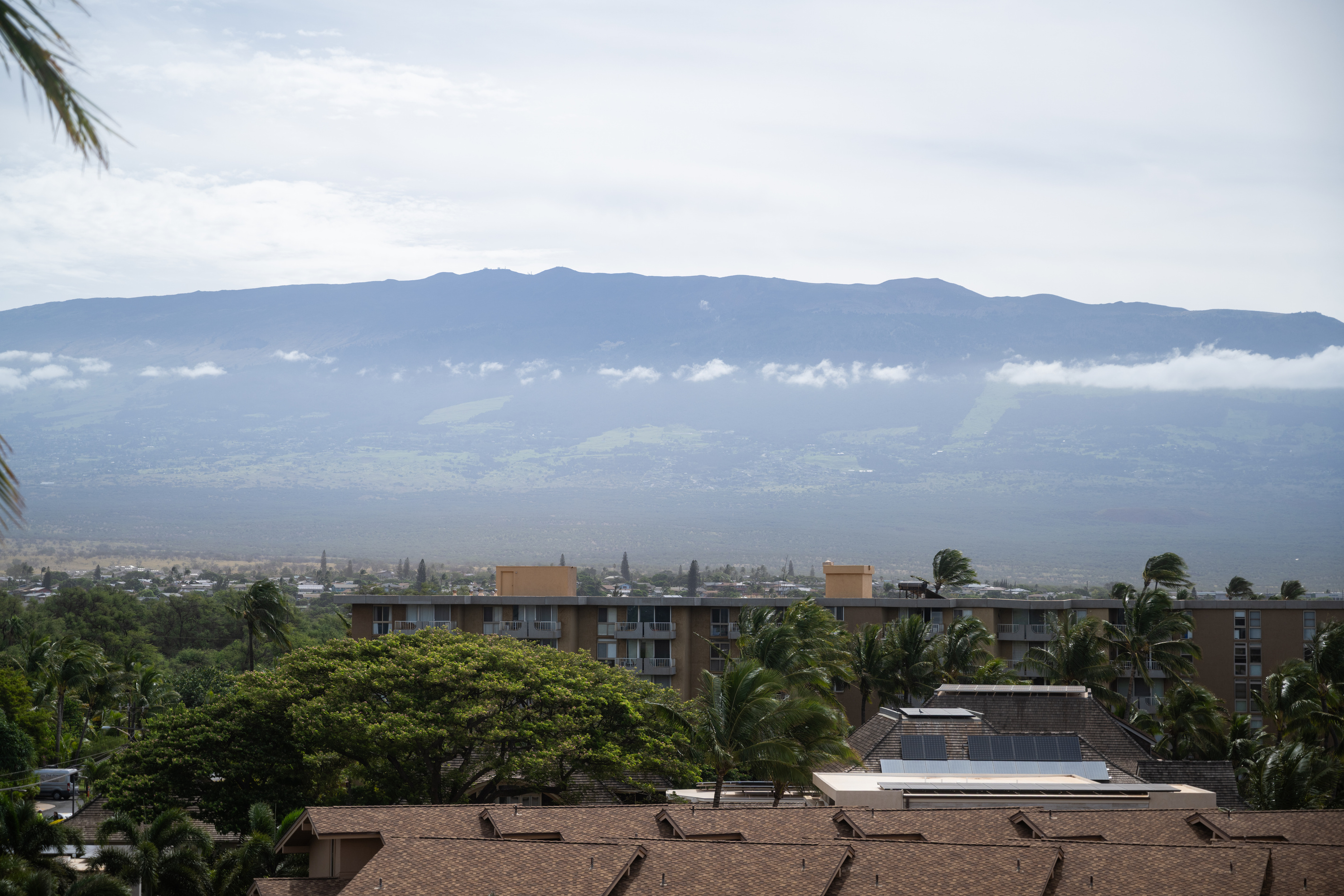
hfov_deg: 28.8
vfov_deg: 19.5
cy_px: 448
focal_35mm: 70
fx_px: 2613
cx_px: 672
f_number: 4.5
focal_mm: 70
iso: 64
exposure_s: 1/640
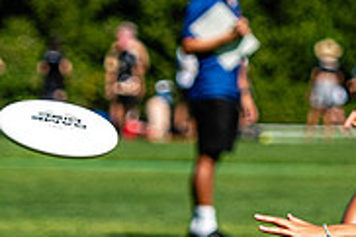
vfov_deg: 2.0
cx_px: 671
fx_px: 6797
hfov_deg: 3.0
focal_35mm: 688
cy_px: 183
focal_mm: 112
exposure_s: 1/2500
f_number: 3.2
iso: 100
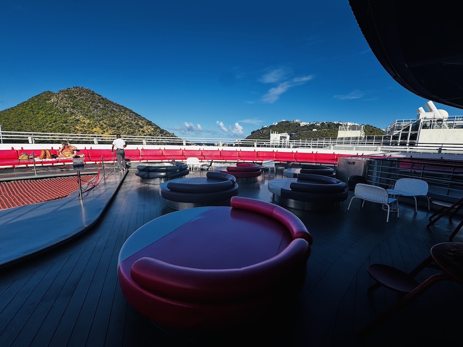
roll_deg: -2.2
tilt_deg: -9.3
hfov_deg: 102.1
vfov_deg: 85.7
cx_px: 232
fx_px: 187
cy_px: 174
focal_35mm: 14
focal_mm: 2.22
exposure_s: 1/2146
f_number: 2.2
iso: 50
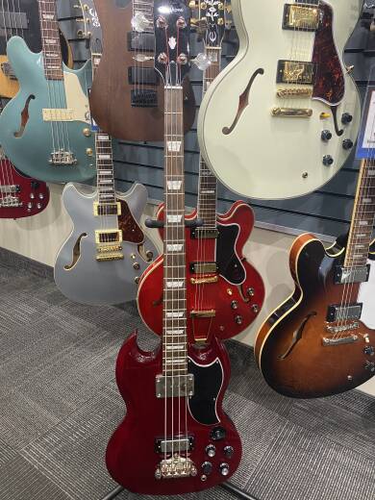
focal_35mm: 26
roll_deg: -0.4
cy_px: 250
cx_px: 188
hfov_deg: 53.1
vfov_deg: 67.3
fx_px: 376
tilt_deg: -20.6
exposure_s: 1/60
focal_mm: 4.25
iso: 160
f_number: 1.8
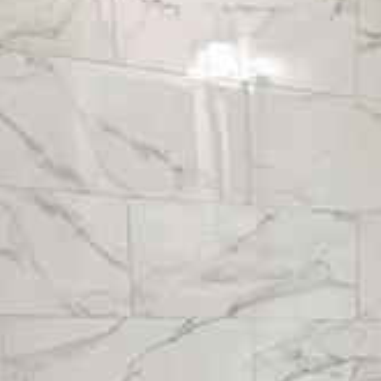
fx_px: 959
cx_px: 570
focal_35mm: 77
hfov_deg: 19.6
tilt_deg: -15.8
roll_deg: -3.9
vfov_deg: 20.5
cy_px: 501
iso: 80
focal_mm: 2.22
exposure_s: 1/120
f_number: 2.2
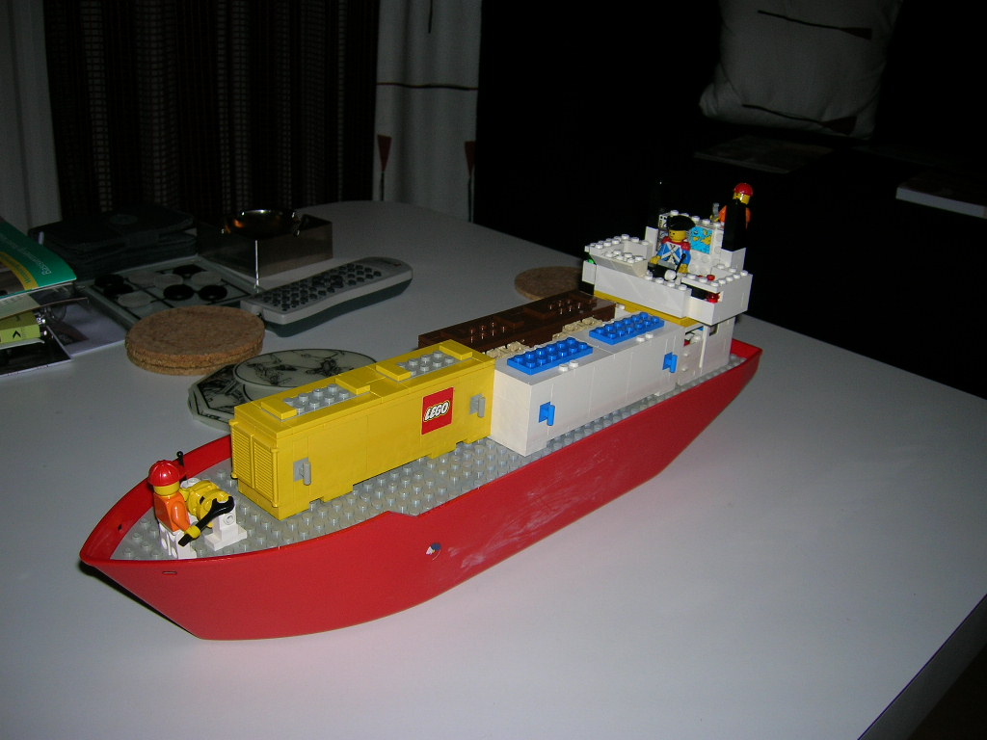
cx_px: 494
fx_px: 969
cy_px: 370
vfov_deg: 41.8
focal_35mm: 34
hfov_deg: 54.0
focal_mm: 5.7
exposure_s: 1/60.1
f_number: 2.9
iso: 50
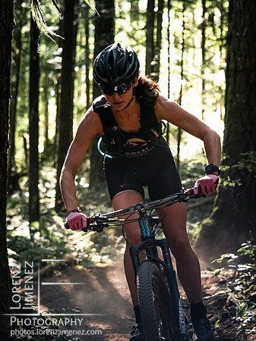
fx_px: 1224
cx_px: 128
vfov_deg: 15.9
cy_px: 170
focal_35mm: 124
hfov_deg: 11.9
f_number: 2.8
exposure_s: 1/800
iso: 3200
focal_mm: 62
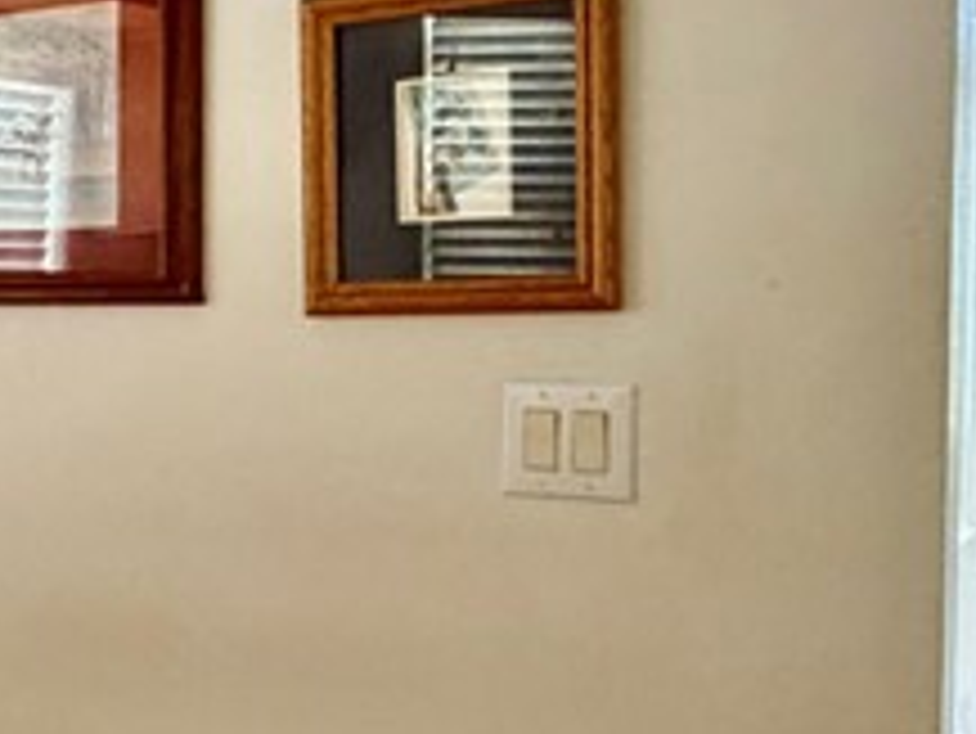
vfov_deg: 22.3
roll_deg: +2.1
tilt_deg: -3.7
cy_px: 383
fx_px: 1862
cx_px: -540
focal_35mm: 66
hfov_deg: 23.0
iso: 320
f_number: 2.2
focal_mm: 2.22
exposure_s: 1/102
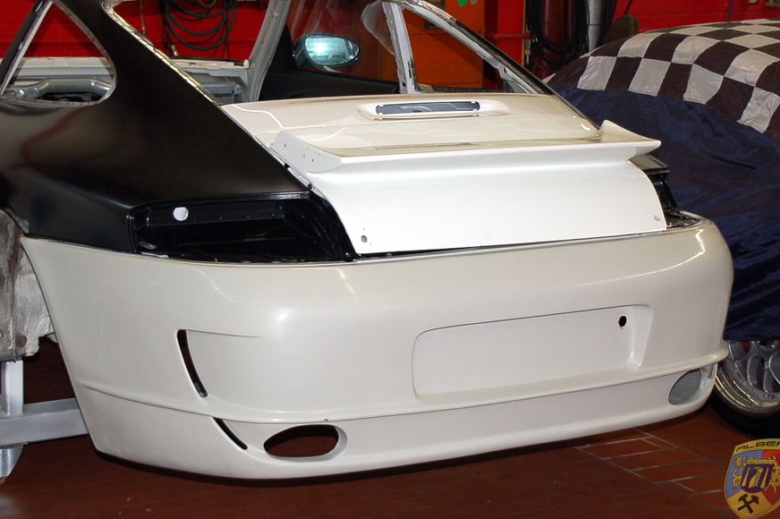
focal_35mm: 74
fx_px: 1602
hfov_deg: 27.4
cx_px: 393
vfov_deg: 18.4
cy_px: 259
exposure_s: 1/60
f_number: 4.2
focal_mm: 42
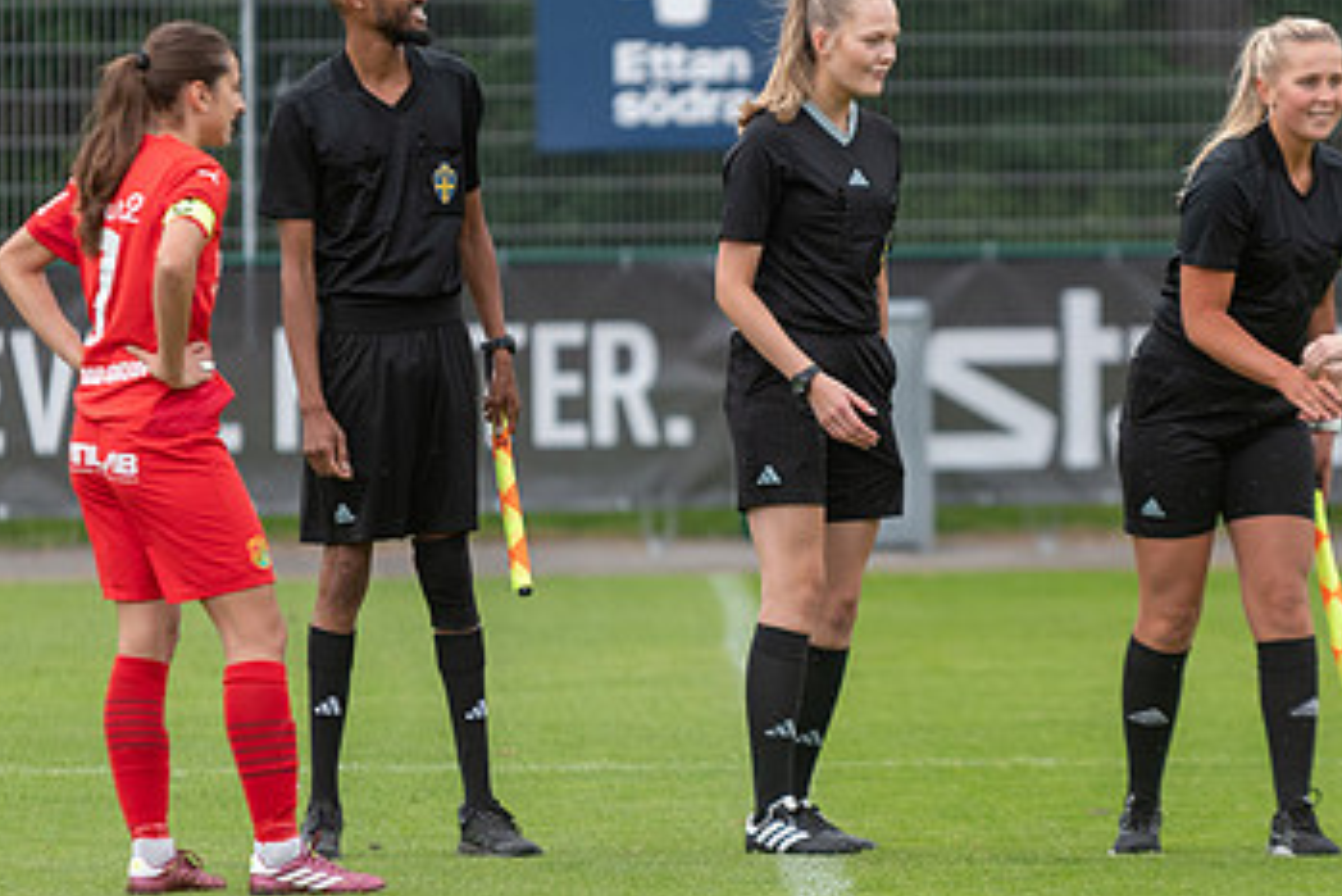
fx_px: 18608
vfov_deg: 2.8
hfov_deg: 4.1
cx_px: 808
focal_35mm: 499
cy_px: 363
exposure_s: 1/1250
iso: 450
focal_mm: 200
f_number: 3.2
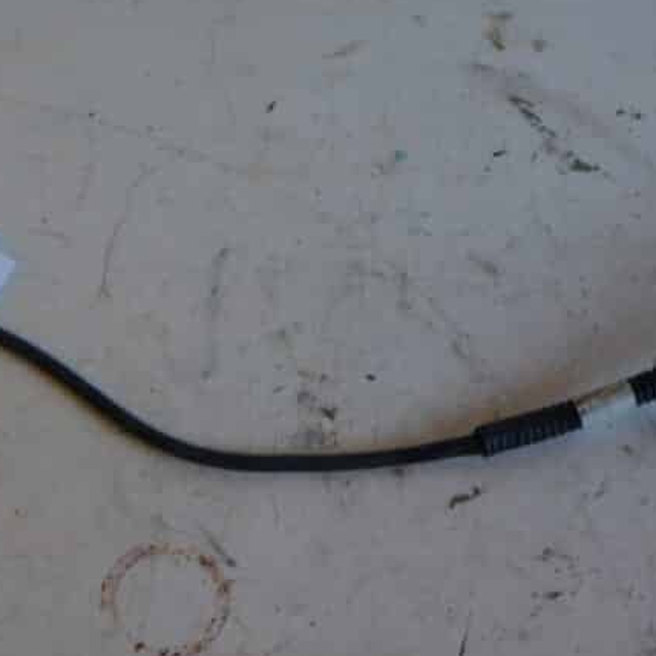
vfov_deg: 28.1
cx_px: 322
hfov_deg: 28.2
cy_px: 269
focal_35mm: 61
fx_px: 1308
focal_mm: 20
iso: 200
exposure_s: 1/60
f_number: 4
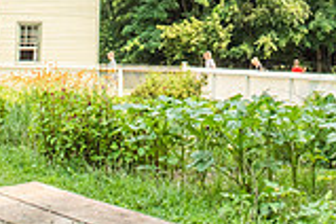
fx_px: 821
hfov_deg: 23.1
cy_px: -134
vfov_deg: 14.3
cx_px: 199
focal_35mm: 88
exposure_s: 1/5000
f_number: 4
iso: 500
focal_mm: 24
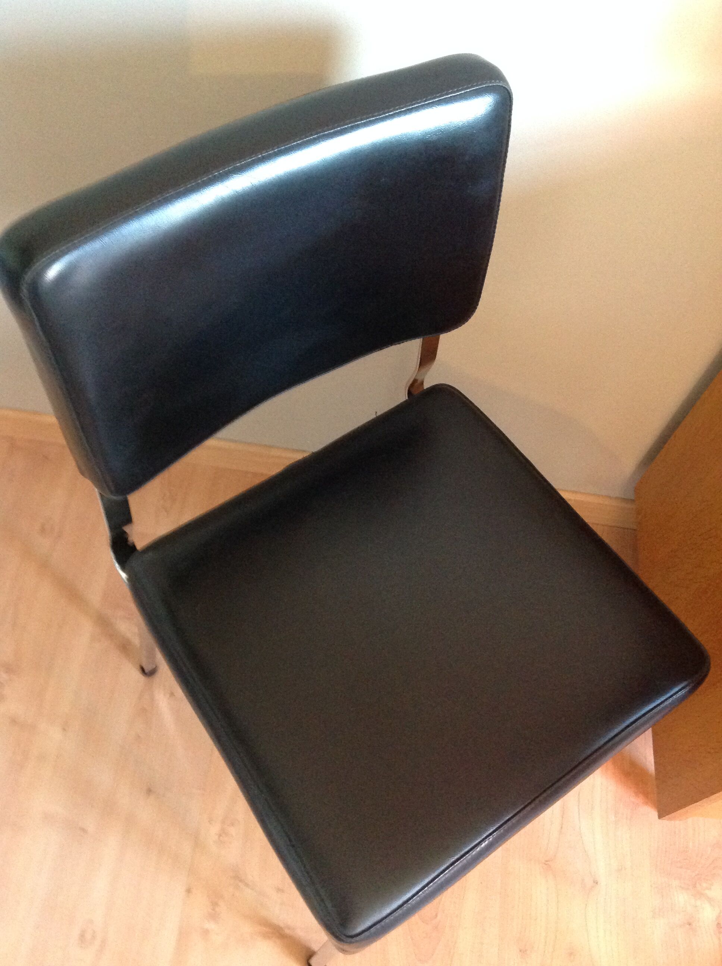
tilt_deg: -60.6
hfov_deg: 40.6
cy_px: 483
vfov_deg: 52.7
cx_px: 361
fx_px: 976
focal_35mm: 35
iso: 500
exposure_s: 1/15
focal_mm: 4.28
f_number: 2.4
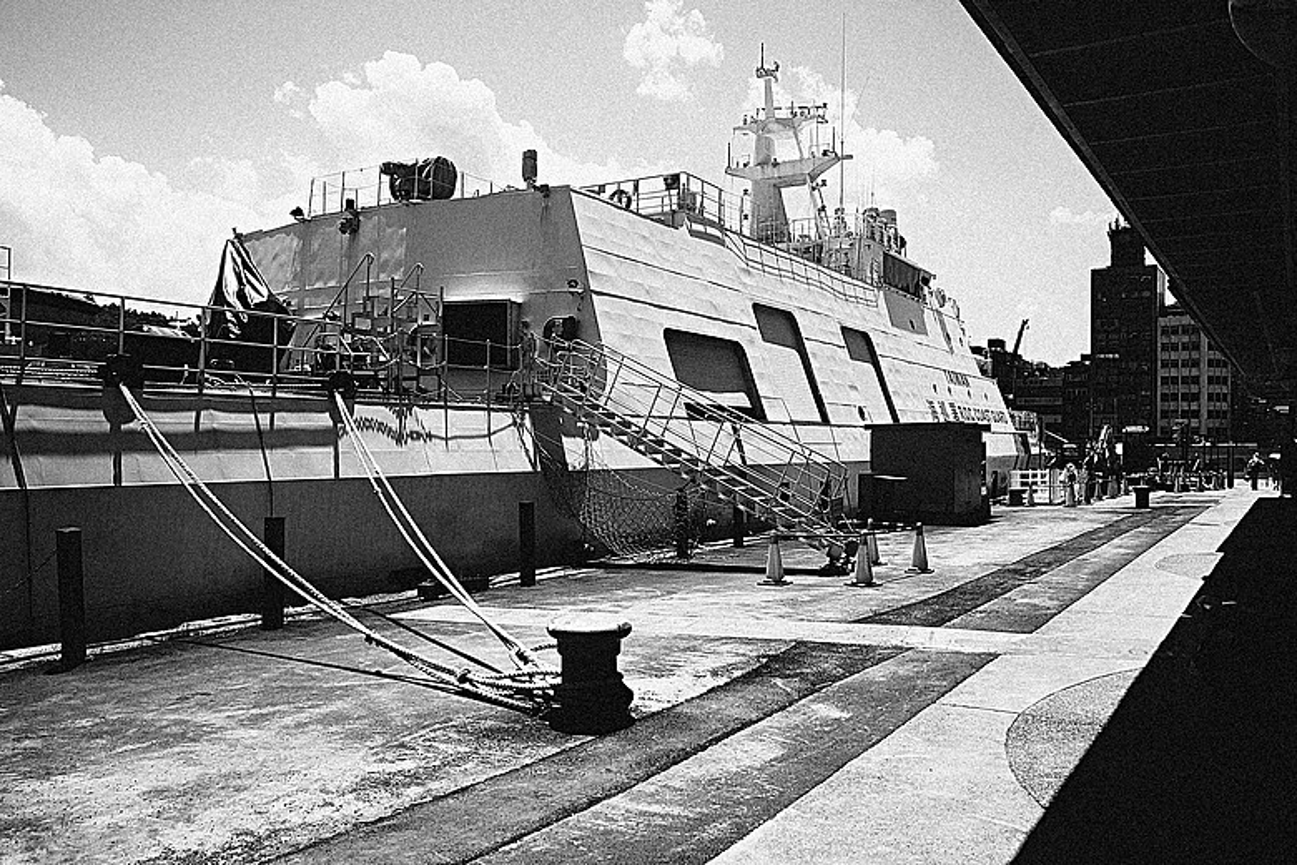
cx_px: 648
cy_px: 432
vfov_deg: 46.4
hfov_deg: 65.5
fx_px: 1009
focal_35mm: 28
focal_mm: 18.3
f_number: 2.8
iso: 320
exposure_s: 1/1250
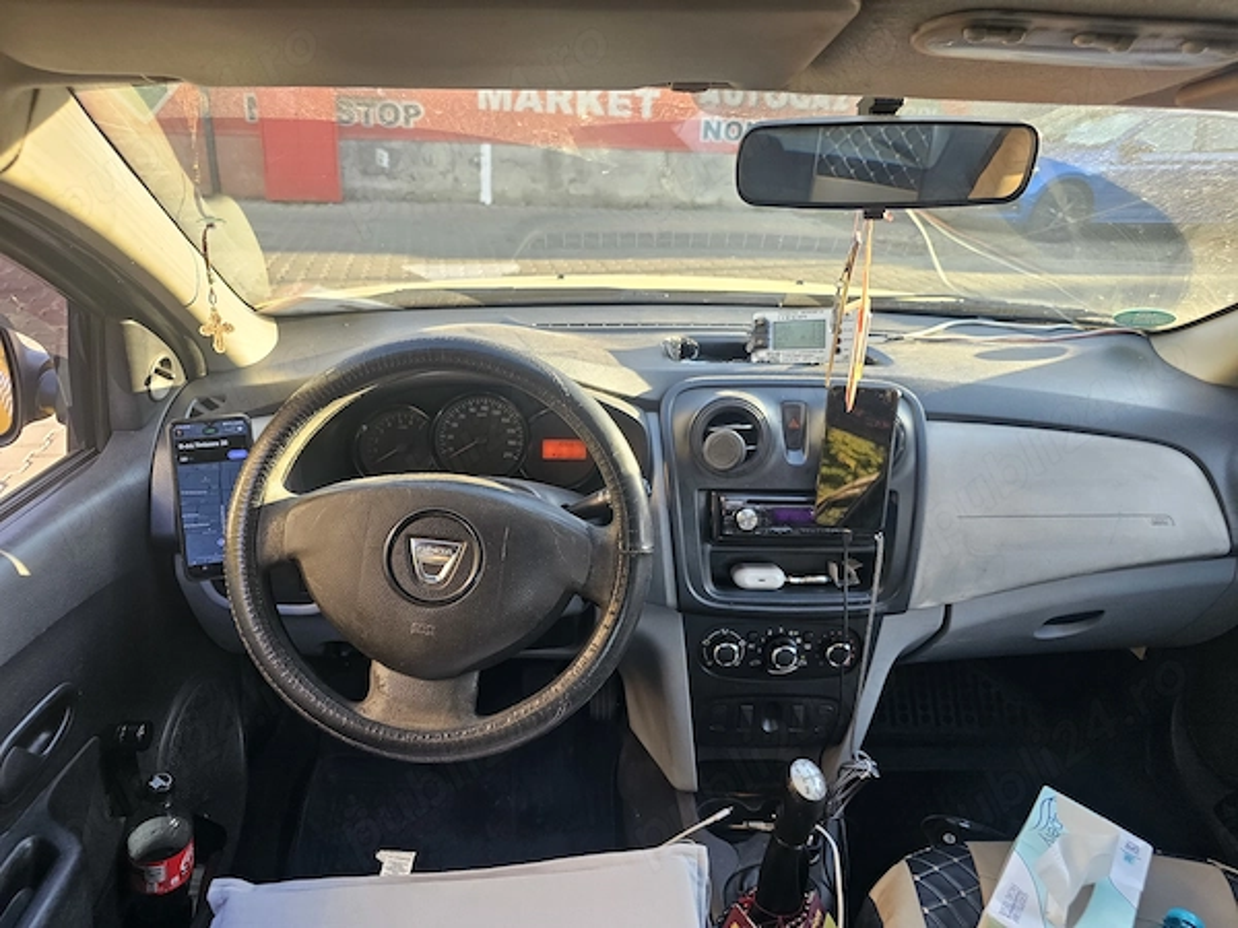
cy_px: 464
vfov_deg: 58.9
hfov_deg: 73.9
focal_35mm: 23
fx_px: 823
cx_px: 619
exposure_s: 1/180
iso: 125
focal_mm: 6.3
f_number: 1.7
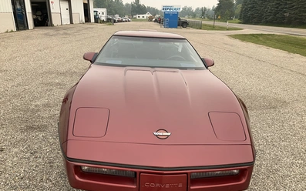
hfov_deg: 61.2
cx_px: 153
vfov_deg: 40.5
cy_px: 111
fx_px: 258
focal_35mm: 31
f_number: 1.8
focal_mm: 3
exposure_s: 1/380
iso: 25
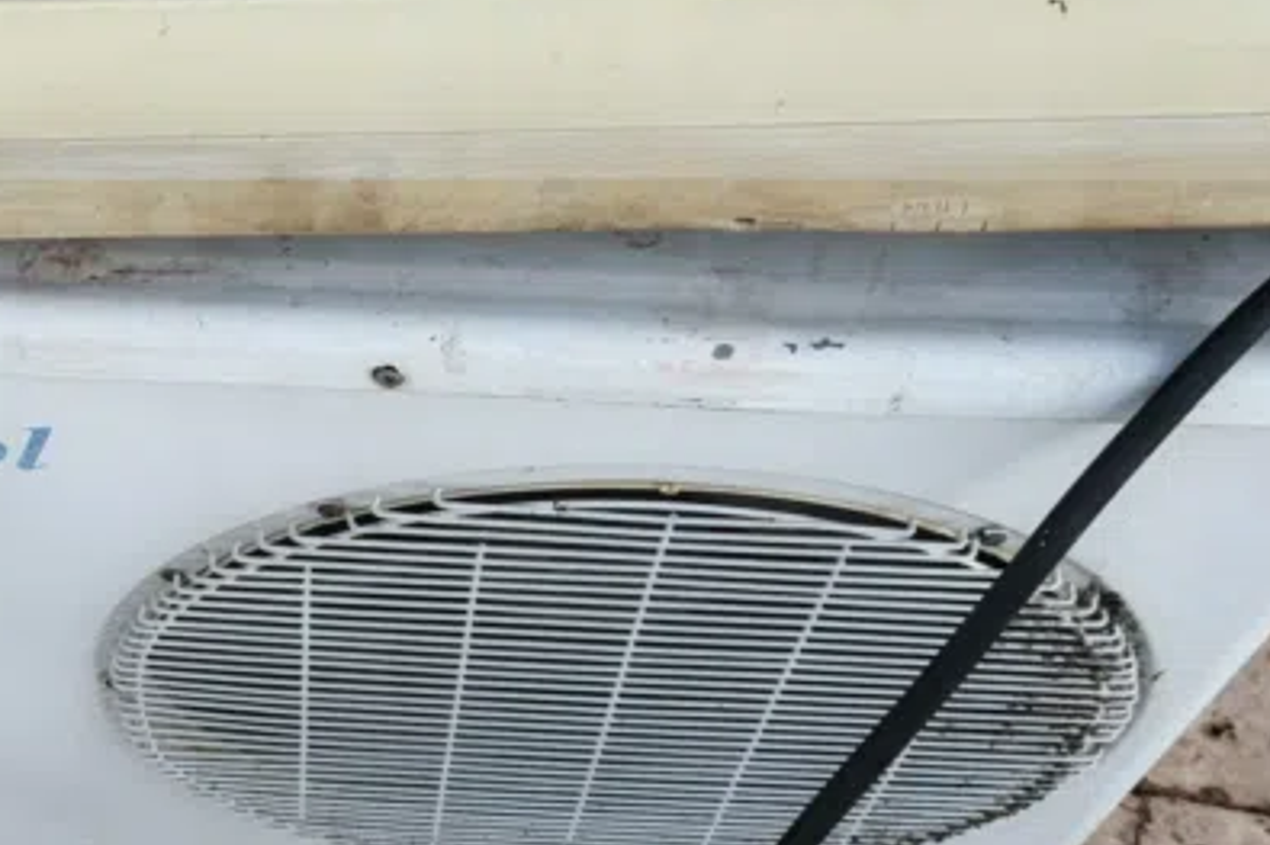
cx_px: 273
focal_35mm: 62
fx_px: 2186
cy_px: 437
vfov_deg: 21.9
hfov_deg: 31.6
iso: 792
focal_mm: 5.56
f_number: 1.8
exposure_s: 1/50
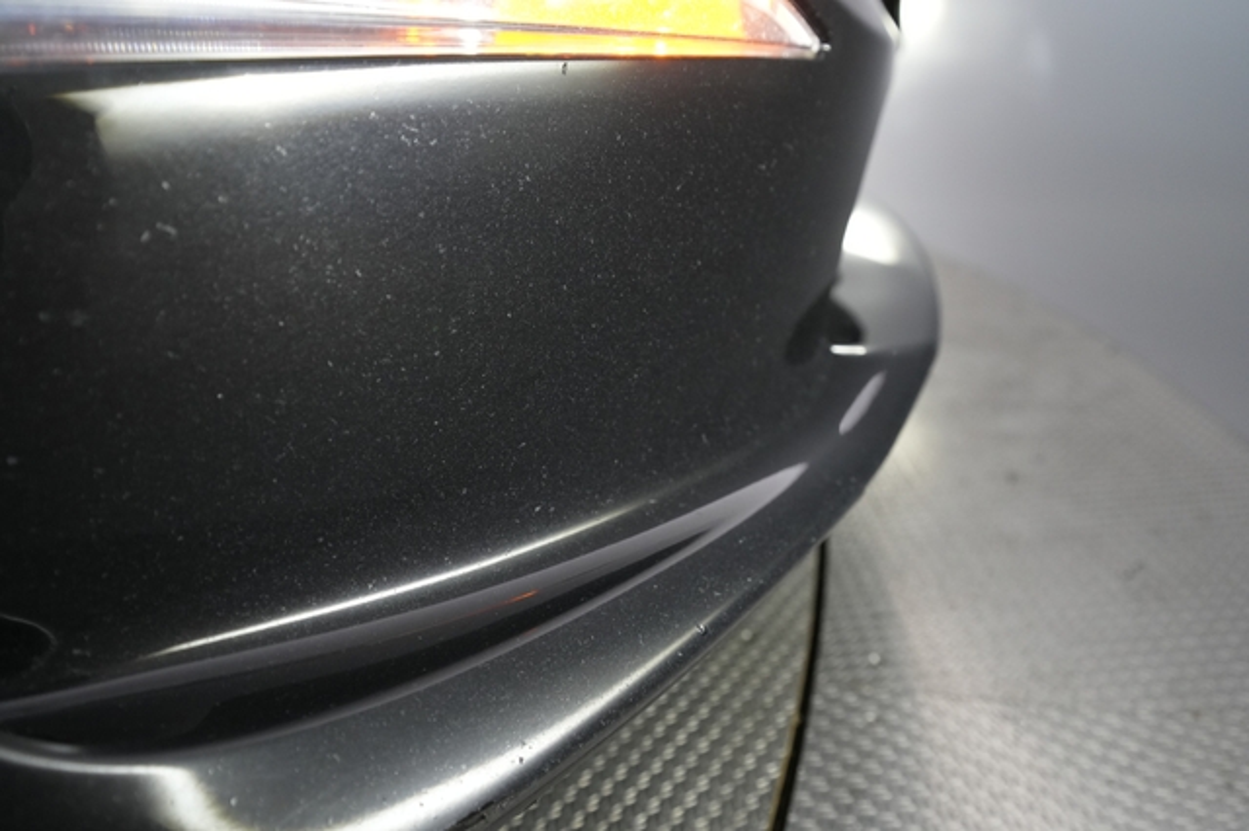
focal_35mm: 28
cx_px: 624
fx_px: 971
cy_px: 416
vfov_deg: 46.4
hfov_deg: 65.5
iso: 2500
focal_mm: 28
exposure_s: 1/100
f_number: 4.5
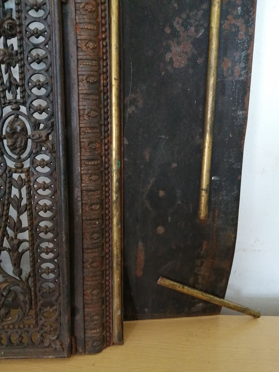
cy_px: 186
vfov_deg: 67.3
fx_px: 279
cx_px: 140
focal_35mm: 26
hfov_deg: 53.1
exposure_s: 1/25
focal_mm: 3.46
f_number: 1.8
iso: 400
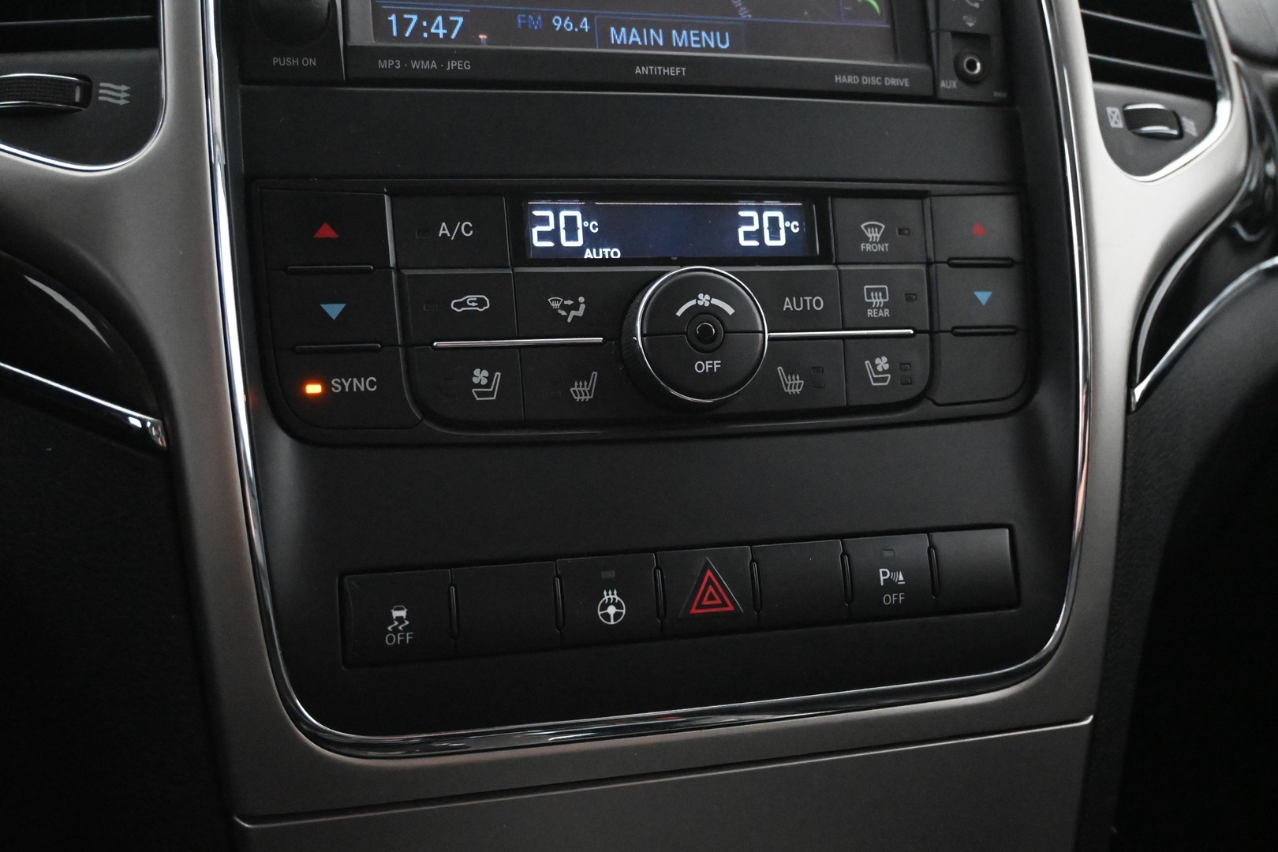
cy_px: 426
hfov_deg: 52.2
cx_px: 639
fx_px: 1305
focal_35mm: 37
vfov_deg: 36.2
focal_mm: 24.5
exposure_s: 1/40
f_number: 4.2
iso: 10000
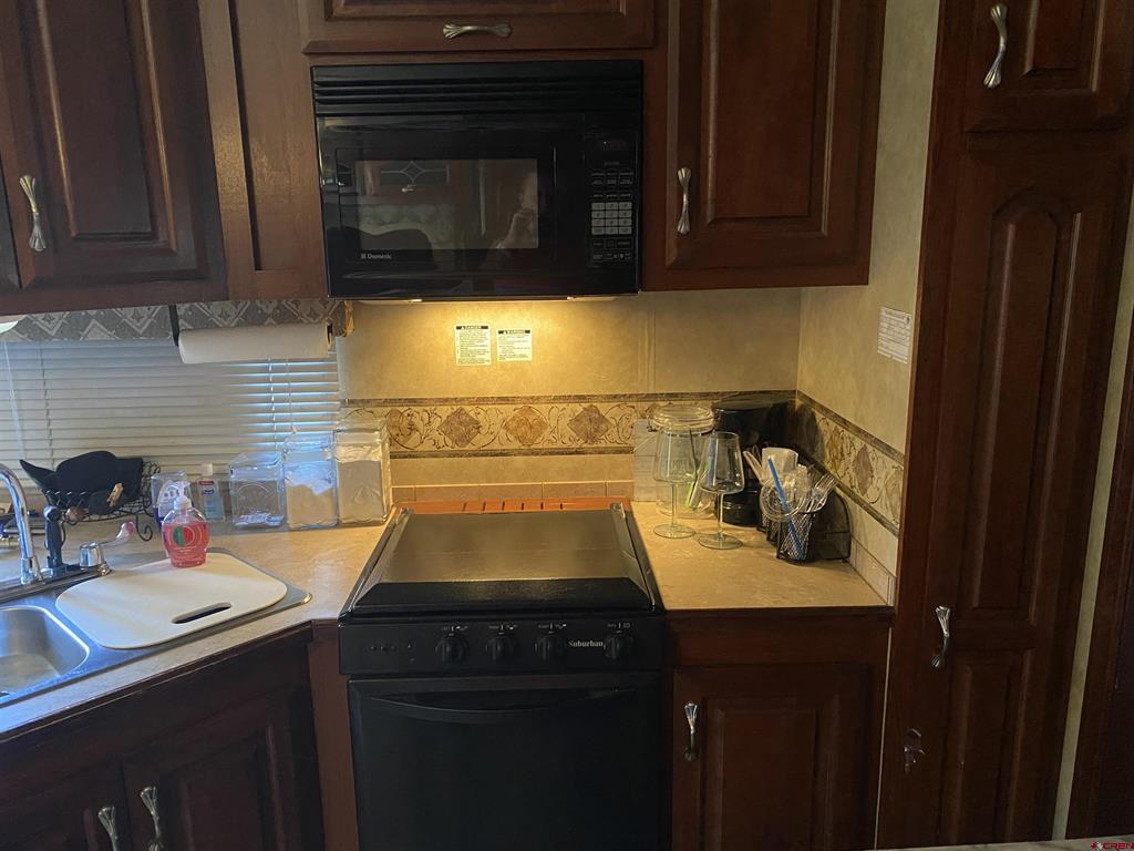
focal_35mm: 26
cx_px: 567
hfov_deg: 67.3
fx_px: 852
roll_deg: +0.6
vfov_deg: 53.1
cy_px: 426
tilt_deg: -11.9
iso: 500
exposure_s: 1/30
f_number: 1.8
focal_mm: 4.25
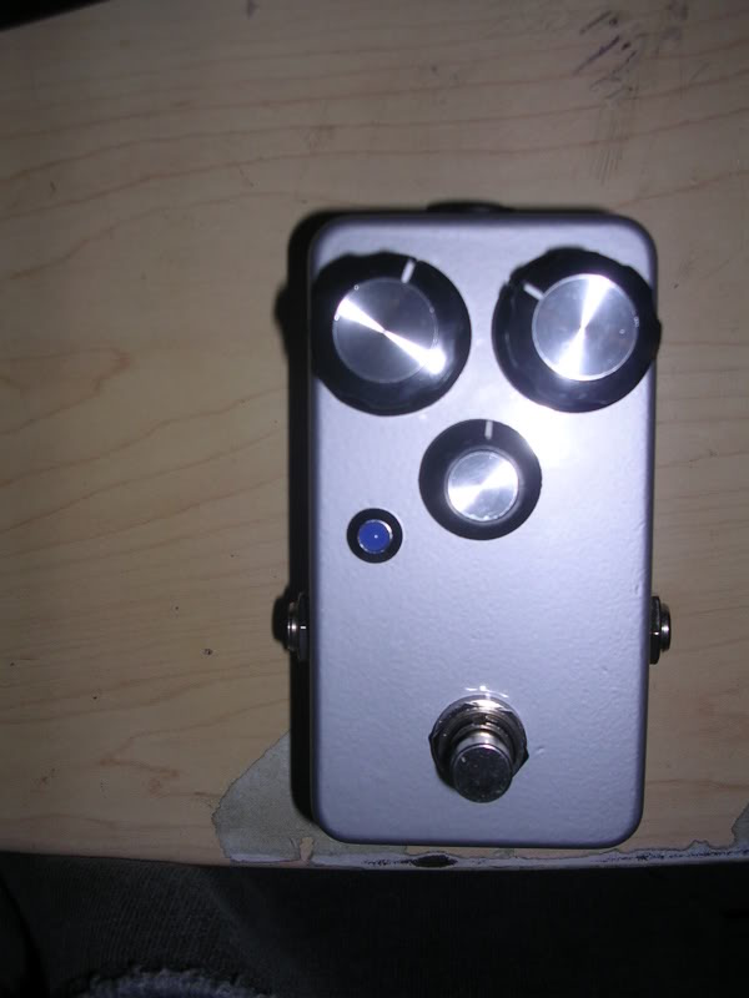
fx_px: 1096
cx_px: 374
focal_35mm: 38
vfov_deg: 49.0
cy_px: 499
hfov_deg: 37.7
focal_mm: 5.8
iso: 50
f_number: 2.8
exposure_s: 1/60.1
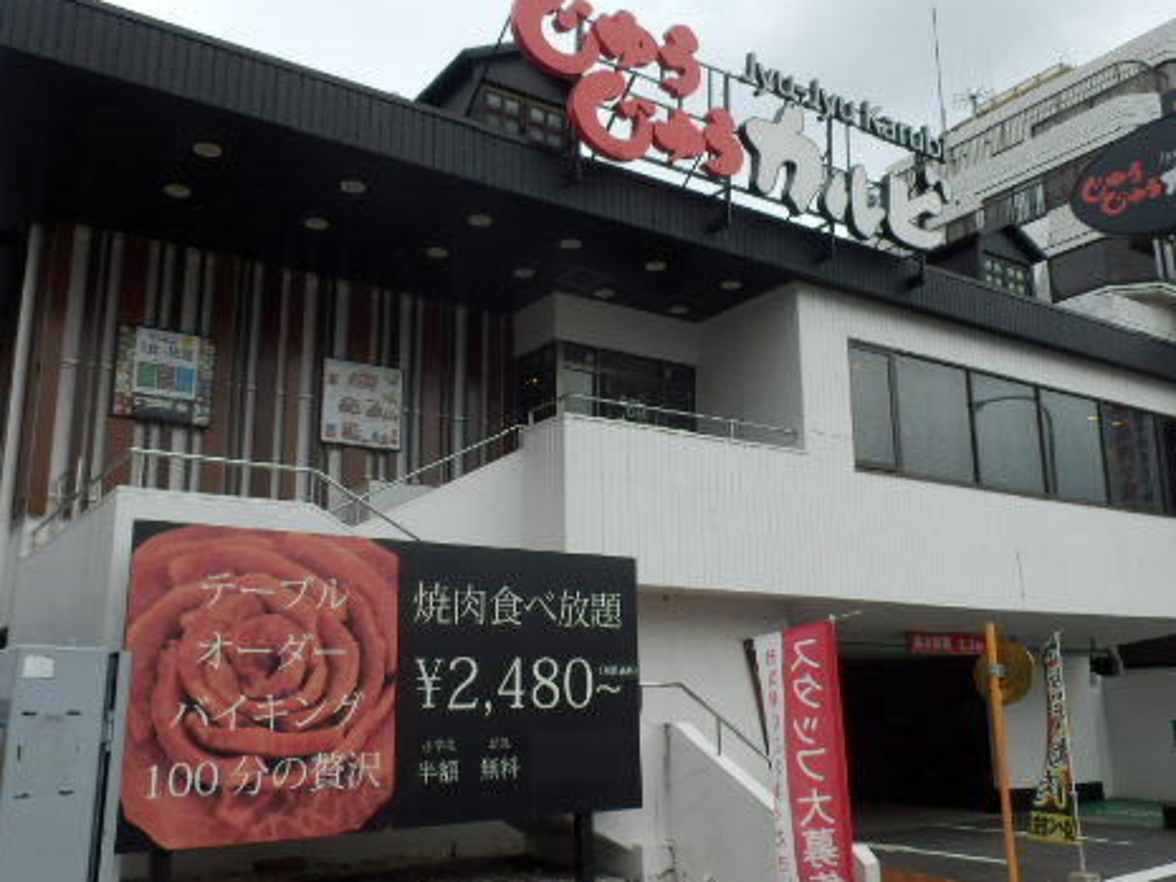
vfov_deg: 43.0
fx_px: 1121
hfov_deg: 55.3
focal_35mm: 33
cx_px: 602
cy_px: 432
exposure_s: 1/640
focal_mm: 4.2
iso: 80
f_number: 3
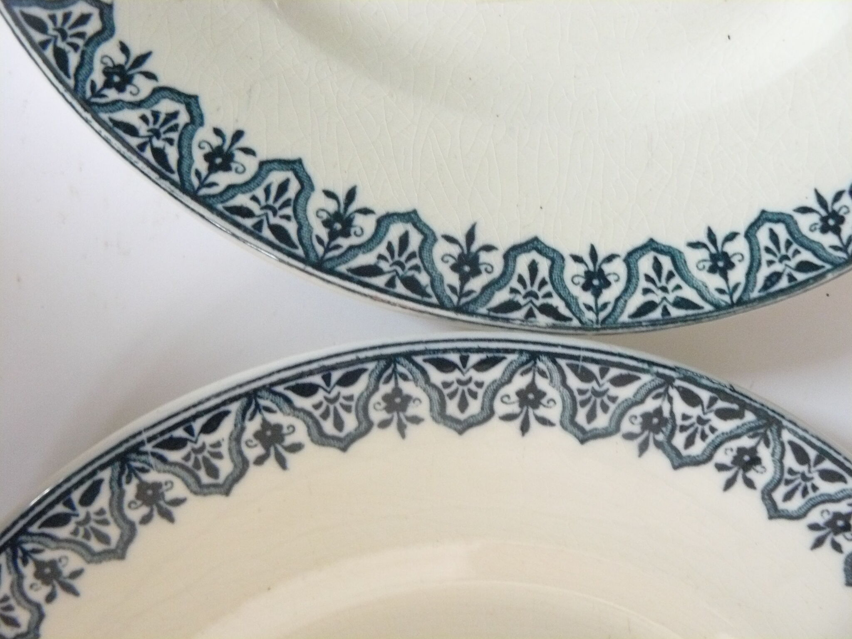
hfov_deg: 51.4
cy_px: 320
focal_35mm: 36
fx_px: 886
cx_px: 426
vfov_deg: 39.7
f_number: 2.8
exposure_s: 1/40
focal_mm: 6
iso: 400
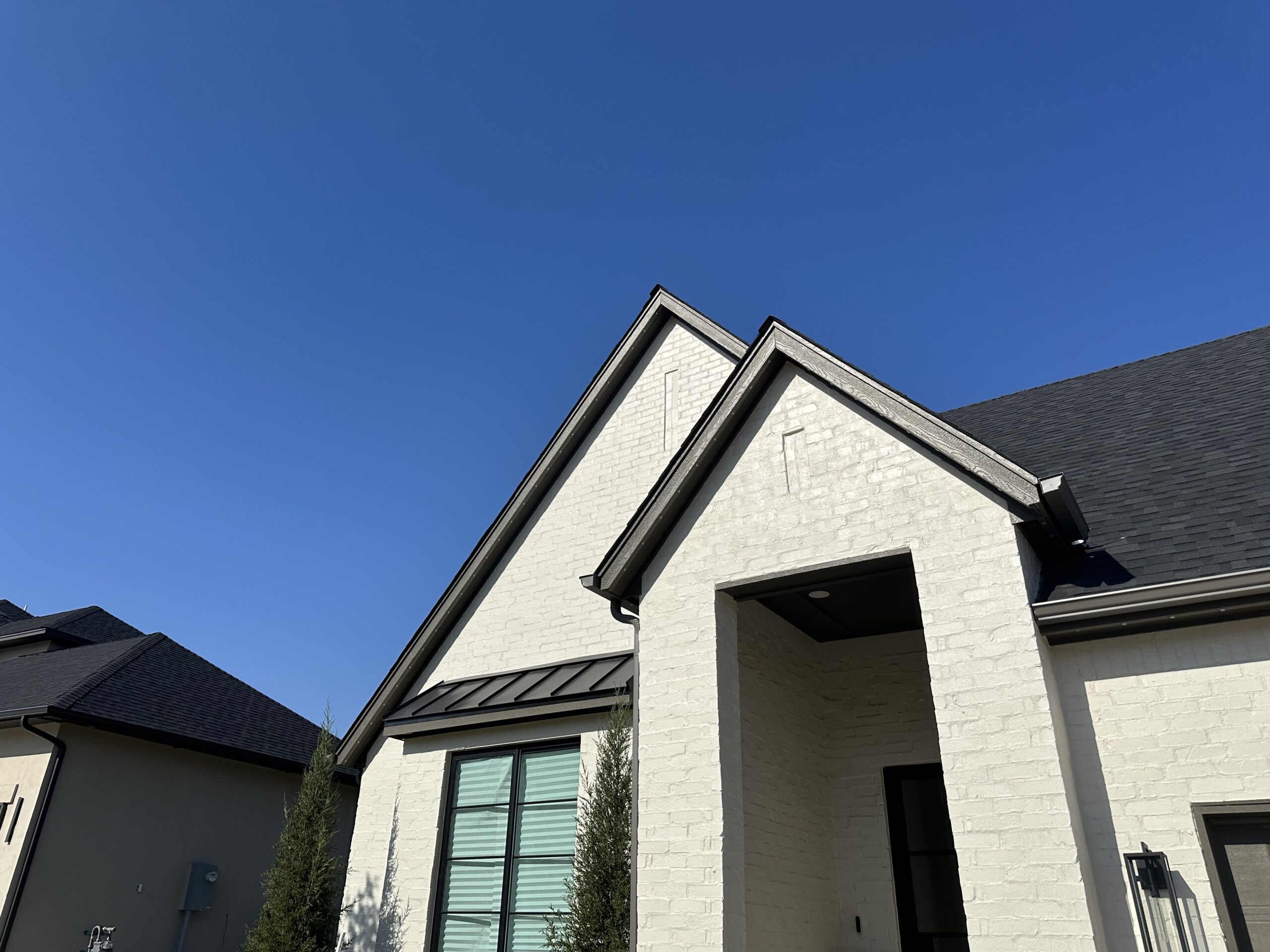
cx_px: 635
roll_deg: -1.1
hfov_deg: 71.6
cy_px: 476
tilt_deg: +29.0
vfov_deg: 56.8
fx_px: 881
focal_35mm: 24
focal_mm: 6.86
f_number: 1.78
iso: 80
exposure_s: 1/9709
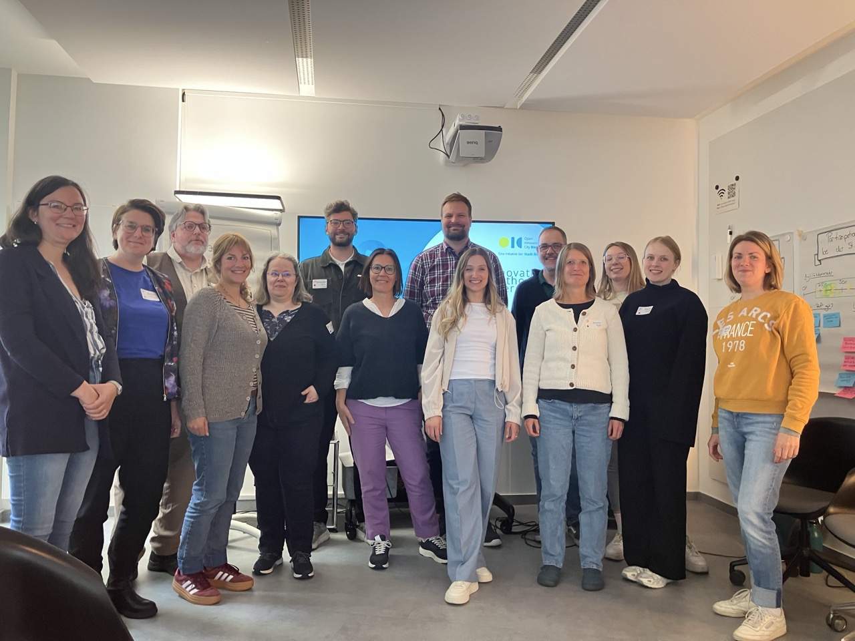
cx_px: 428
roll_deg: -0.1
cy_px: 320
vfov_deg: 49.7
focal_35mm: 28
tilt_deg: +4.0
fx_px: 692
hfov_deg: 63.4
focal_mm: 3.99
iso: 100
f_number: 1.8
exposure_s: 1/50
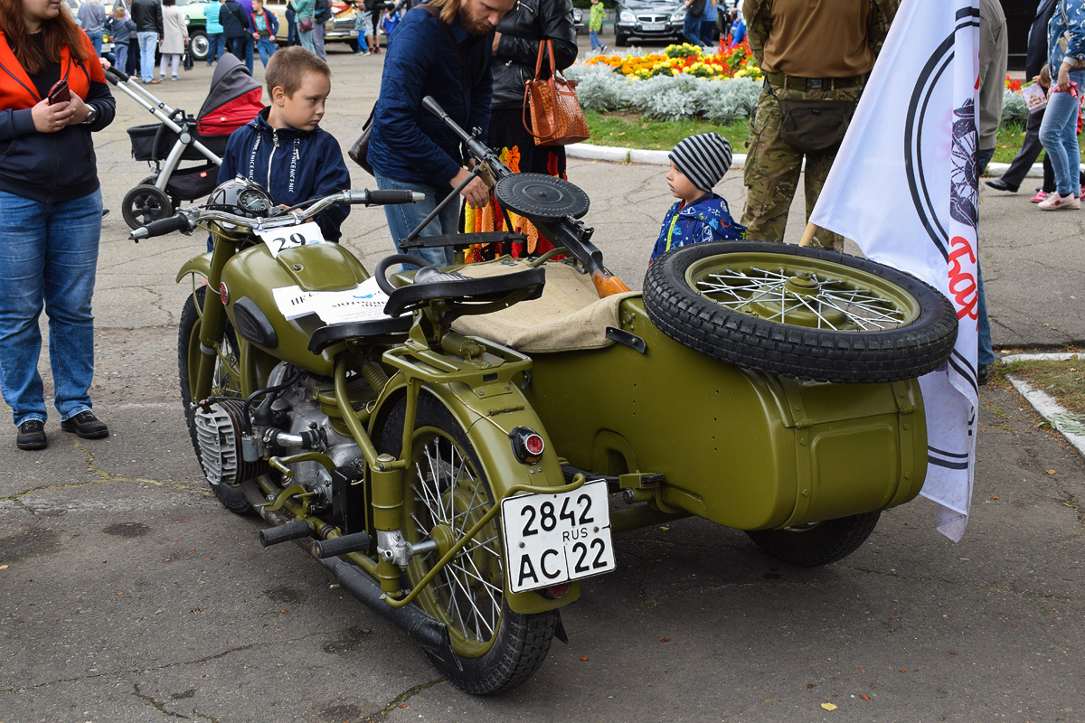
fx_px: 1447
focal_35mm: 48
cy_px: 362
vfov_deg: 28.1
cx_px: 542
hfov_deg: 41.1
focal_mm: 32
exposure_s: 1/200
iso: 400
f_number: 7.1
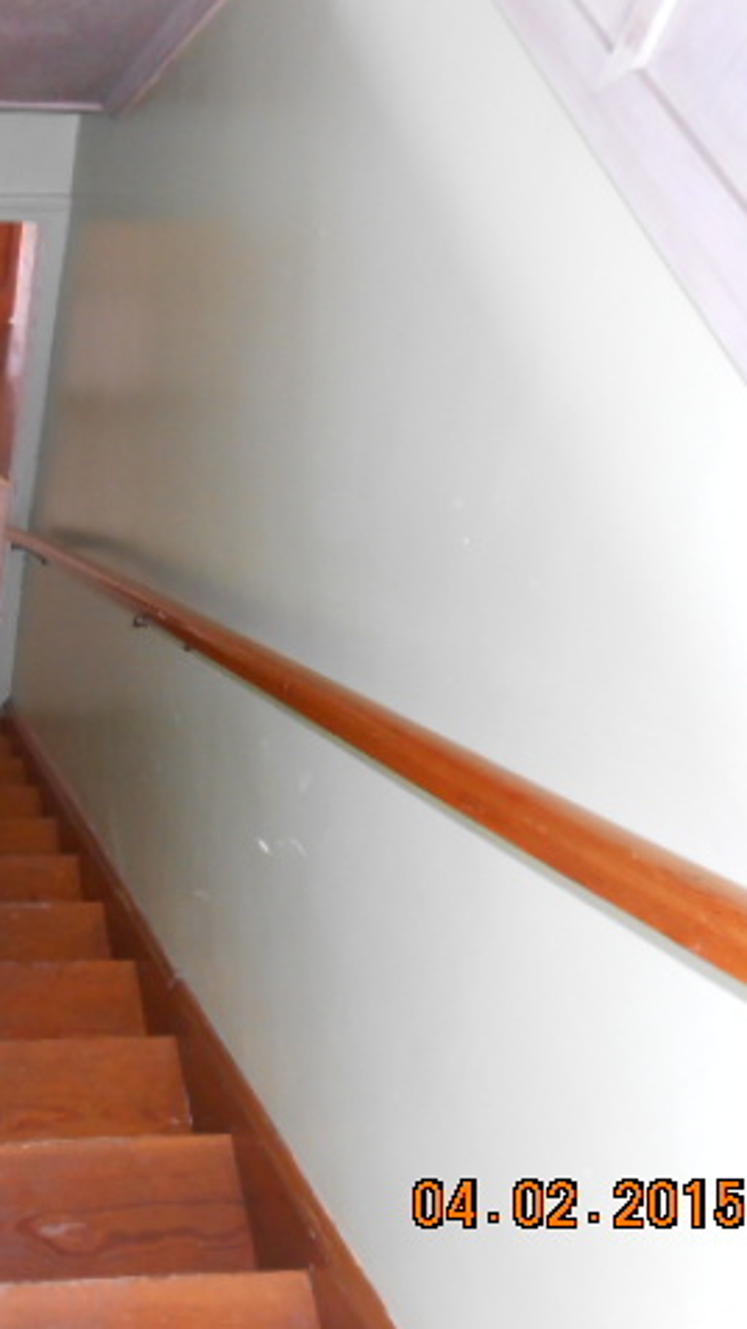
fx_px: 1339
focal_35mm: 38
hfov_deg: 28.4
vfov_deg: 52.8
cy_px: 666
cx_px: -70
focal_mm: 4.6
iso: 250
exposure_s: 1/25
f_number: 3.5
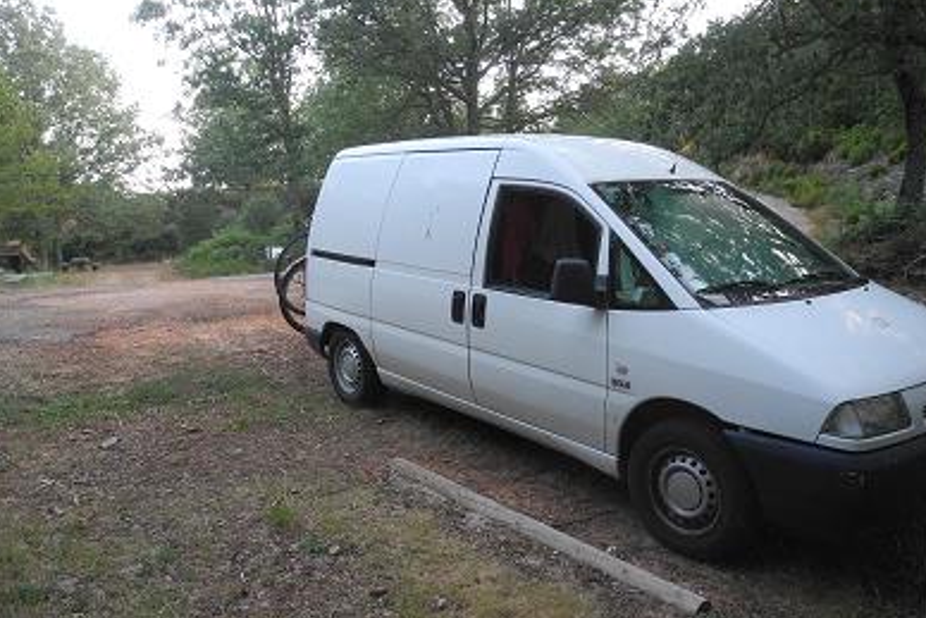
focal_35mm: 30
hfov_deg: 61.9
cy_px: 293
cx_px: 458
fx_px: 772
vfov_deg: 43.6
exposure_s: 1/100
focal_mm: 6
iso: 100
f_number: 2.8
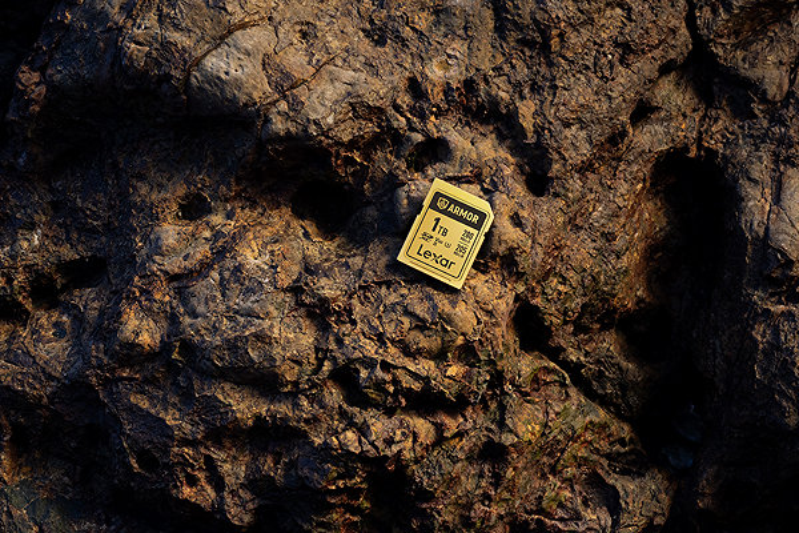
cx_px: 400
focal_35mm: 97
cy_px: 266
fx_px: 2153
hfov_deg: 21.0
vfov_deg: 14.1
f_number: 18
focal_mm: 97
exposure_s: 1/250
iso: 800
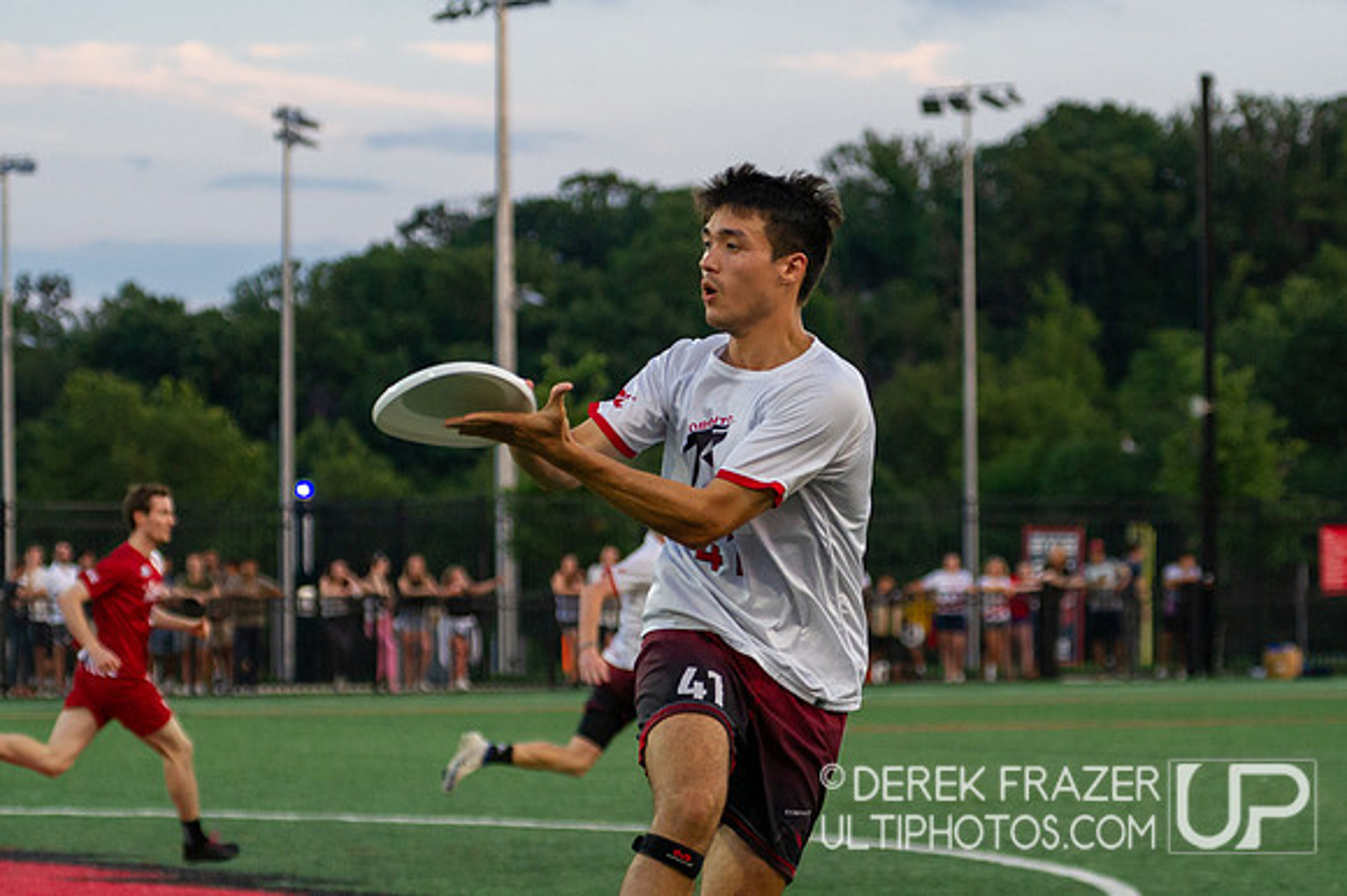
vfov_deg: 9.0
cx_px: 735
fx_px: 5692
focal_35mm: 152
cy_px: 549
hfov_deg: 13.5
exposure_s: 1/1000
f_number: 4
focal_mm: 100
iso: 2000
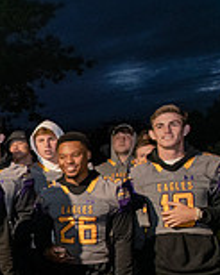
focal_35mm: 60
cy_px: 215
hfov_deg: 18.9
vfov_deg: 30.8
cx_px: -184
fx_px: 489
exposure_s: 1/40
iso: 5000
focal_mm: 17
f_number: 5
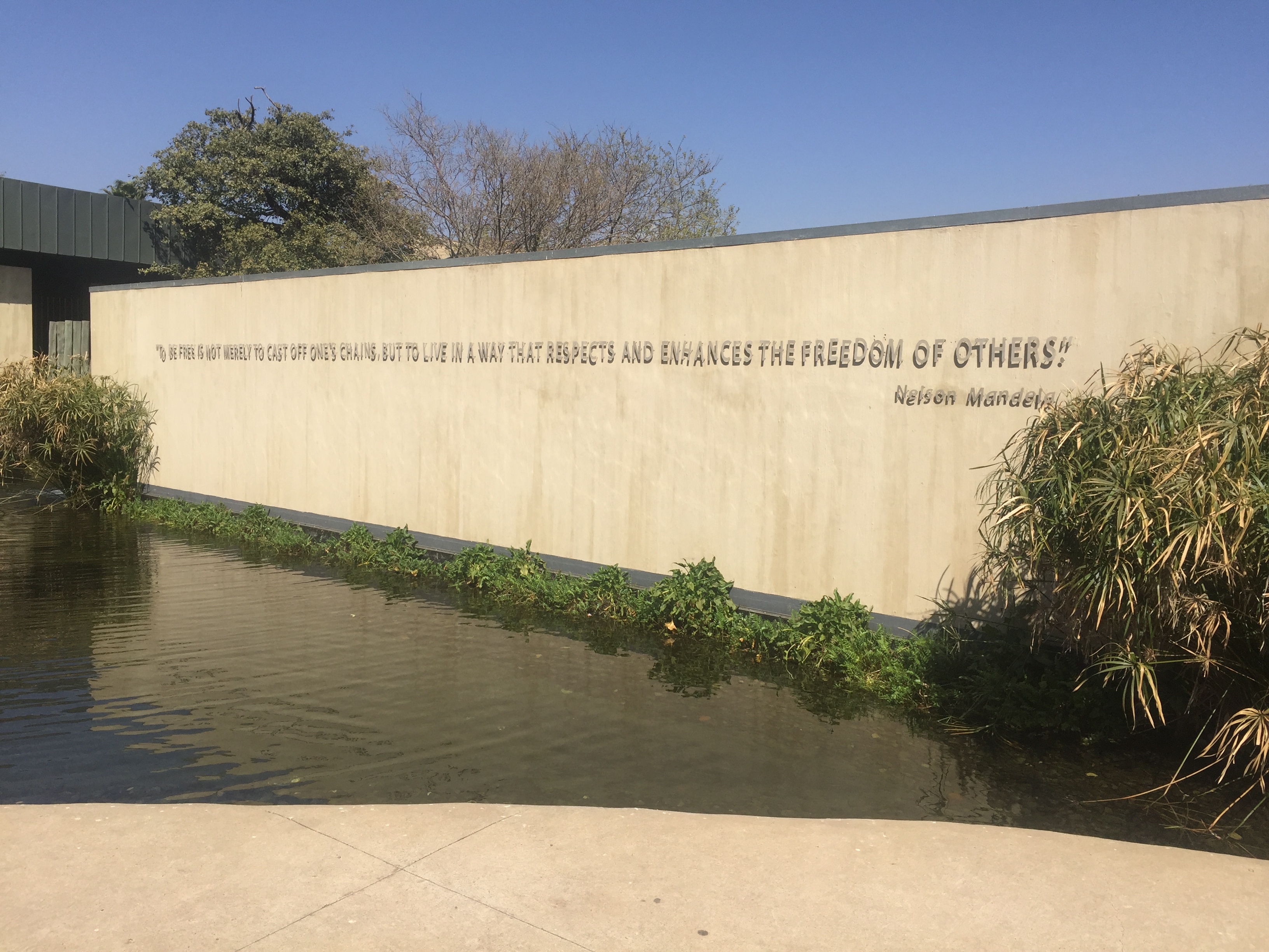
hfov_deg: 61.7
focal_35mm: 29
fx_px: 1063
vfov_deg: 48.2
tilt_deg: -4.7
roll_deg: -1.6
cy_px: 476
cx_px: 634
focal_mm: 4.15
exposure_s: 1/2326
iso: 32
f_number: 2.2
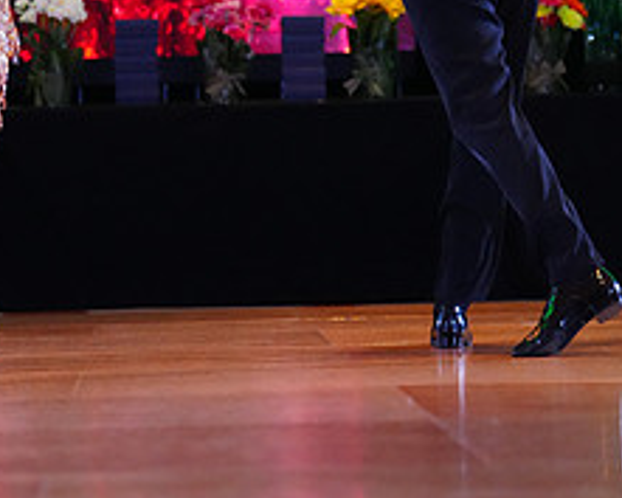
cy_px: -121
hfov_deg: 8.1
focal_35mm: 239
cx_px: 255
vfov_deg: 6.4
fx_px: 4402
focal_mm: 97
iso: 6400
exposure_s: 1/400
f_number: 2.8
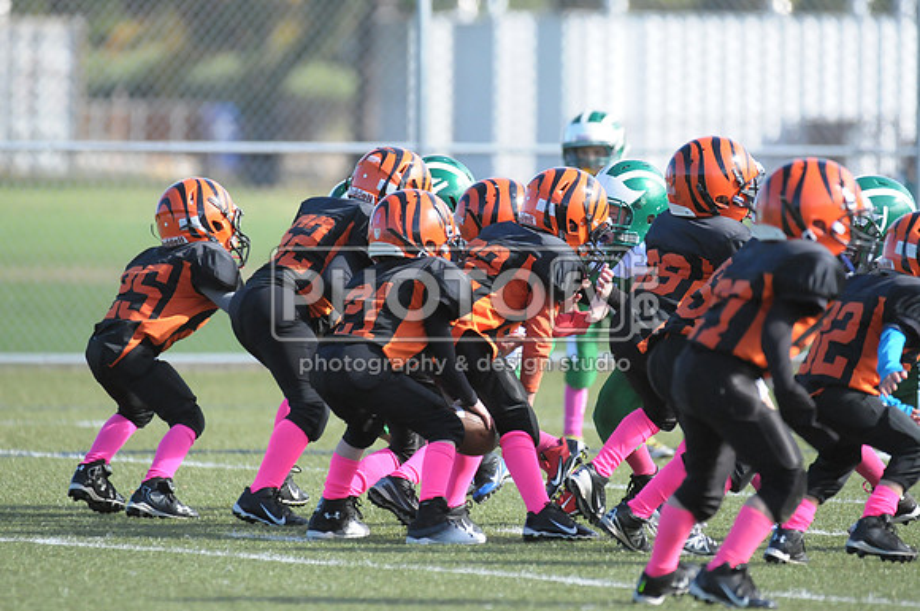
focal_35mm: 495
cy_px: 306
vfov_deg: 2.8
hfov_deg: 4.2
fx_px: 12632
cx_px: 460
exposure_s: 1/3200
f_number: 4
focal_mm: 330
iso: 1600
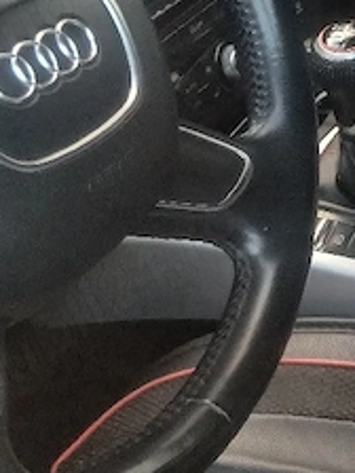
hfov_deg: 14.9
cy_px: 25
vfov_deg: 20.5
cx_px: 513
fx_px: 1272
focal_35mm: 93
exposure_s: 1/33.3
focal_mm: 3.98
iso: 200
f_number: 1.8
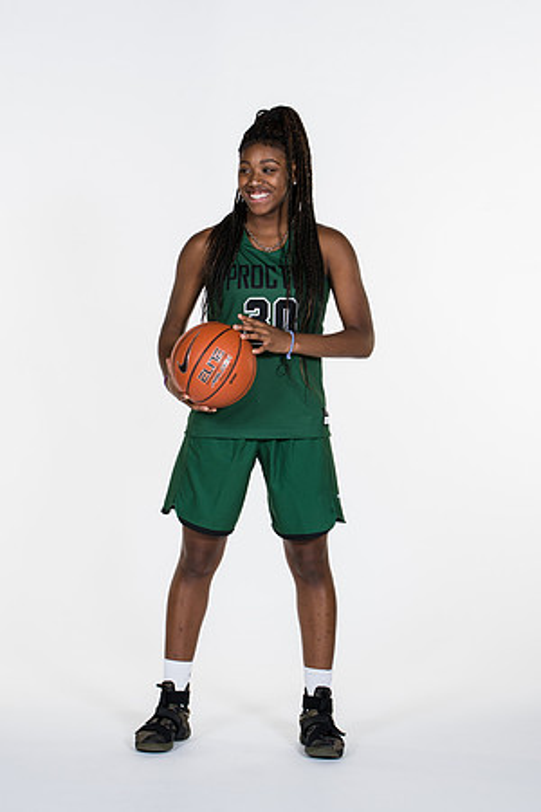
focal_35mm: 105
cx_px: 270
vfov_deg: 19.5
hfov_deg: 13.0
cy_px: 406
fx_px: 2367
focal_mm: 70
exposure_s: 1/160
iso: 200
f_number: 6.3
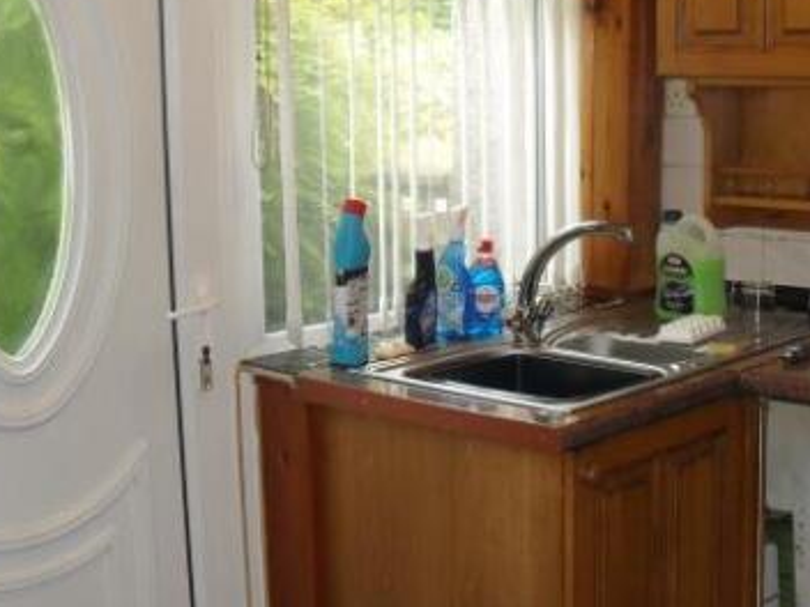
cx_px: 565
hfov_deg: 32.8
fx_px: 1357
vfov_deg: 25.2
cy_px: 247
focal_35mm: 58
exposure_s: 1/45
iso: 200
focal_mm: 6.3
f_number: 3.2
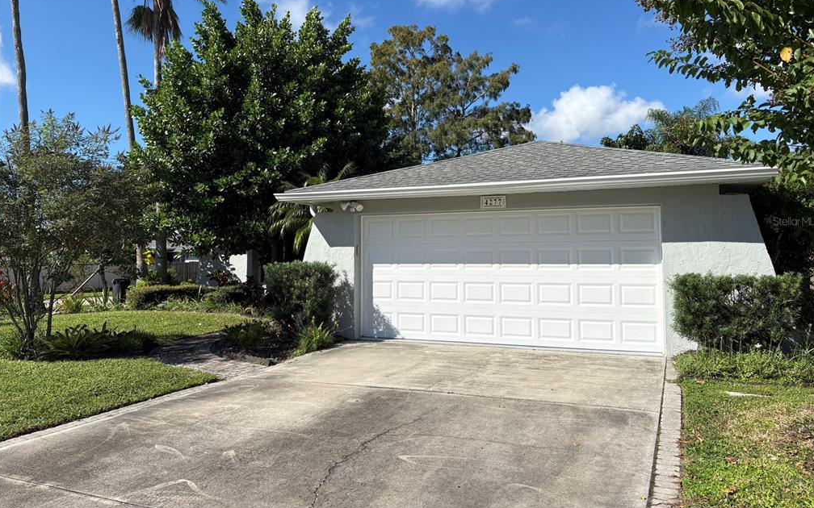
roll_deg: +1.0
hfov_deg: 66.5
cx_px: 409
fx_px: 621
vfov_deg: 44.4
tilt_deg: +3.0
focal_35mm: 28
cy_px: 221
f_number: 1.6
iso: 50
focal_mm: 5.96
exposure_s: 1/4329
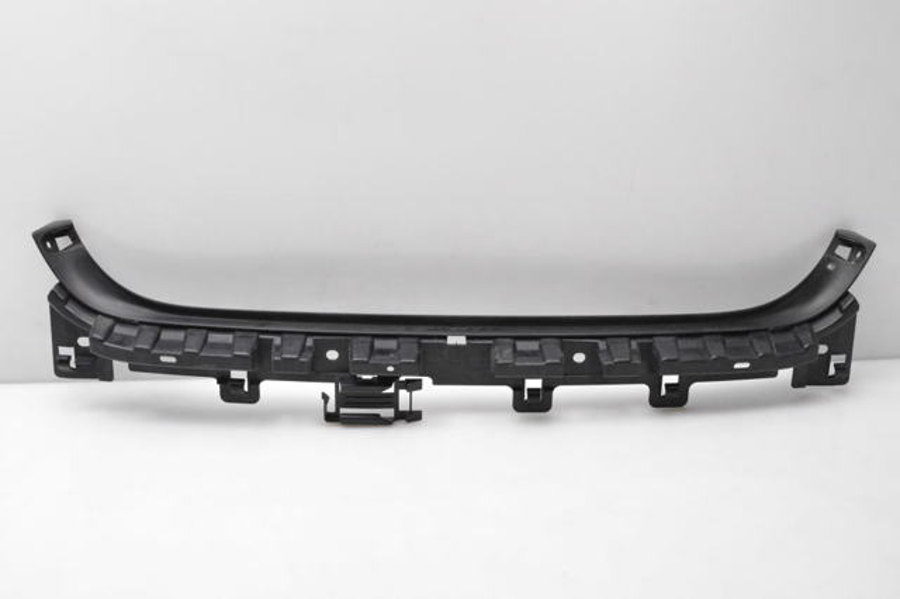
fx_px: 1124
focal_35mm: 45
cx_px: 450
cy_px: 300
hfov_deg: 43.6
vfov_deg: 29.8
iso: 6400
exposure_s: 1/400
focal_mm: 30
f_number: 10
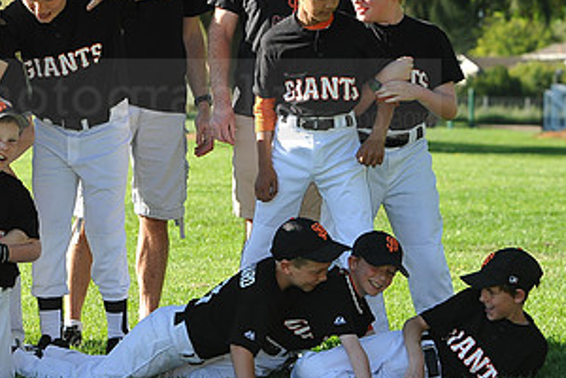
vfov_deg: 8.3
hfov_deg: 12.3
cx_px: 75
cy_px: 83
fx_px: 2610
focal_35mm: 166
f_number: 5.6
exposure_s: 1/400
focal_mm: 86
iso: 200
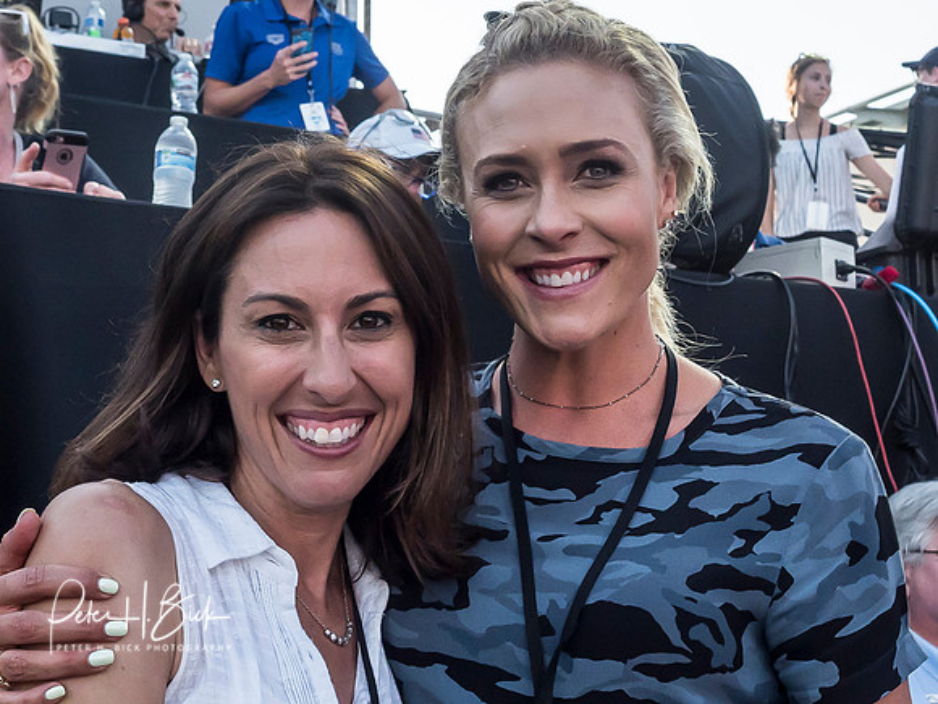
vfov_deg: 21.3
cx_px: 528
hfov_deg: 28.1
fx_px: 1874
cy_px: 324
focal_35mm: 69
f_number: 5.6
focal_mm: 15
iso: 400
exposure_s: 1/800
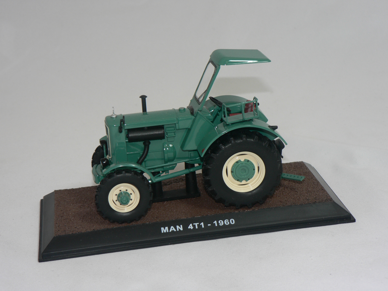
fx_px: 829
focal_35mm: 74
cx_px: 194
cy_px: 146
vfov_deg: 19.9
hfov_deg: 26.3
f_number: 3.2
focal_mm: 12.4
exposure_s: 1/60
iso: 80
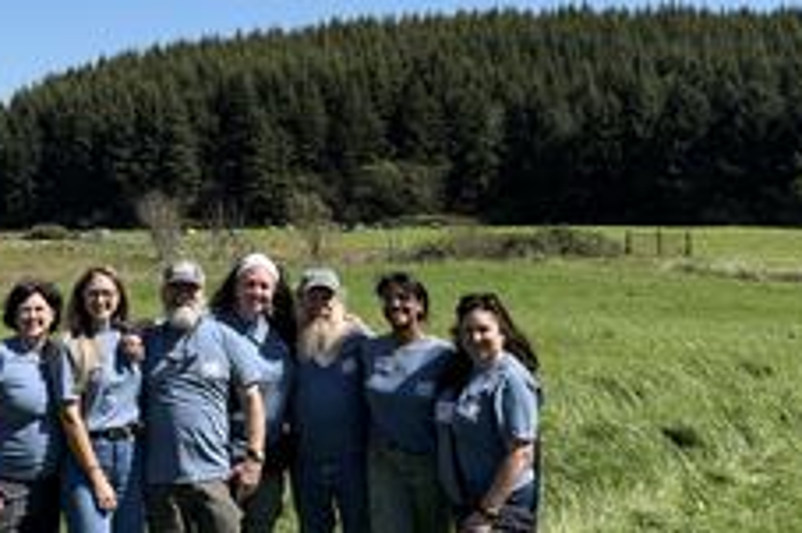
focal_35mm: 44
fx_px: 979
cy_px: 191
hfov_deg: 43.8
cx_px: 258
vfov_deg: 30.3
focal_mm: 6.76
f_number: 1.78
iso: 80
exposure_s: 1/3759
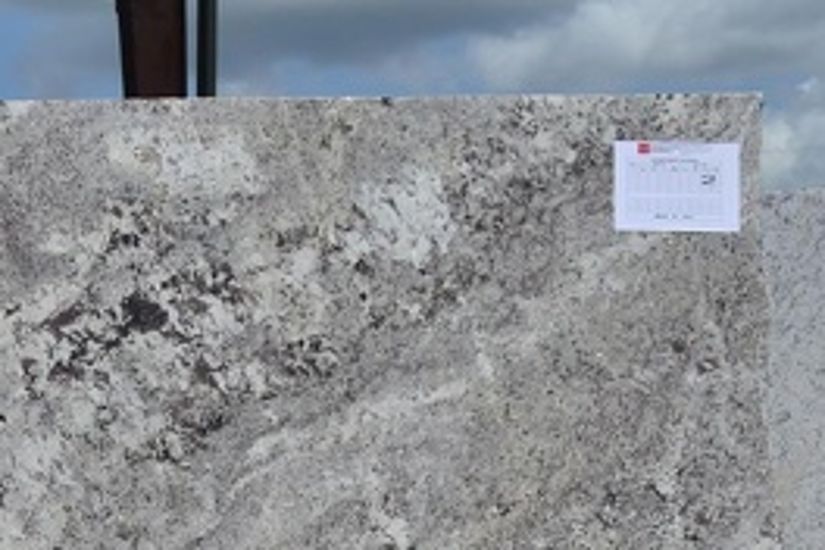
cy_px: 725
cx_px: -125
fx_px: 2062
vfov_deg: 14.5
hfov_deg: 21.3
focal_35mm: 90
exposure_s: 1/640
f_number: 10
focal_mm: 20
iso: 200
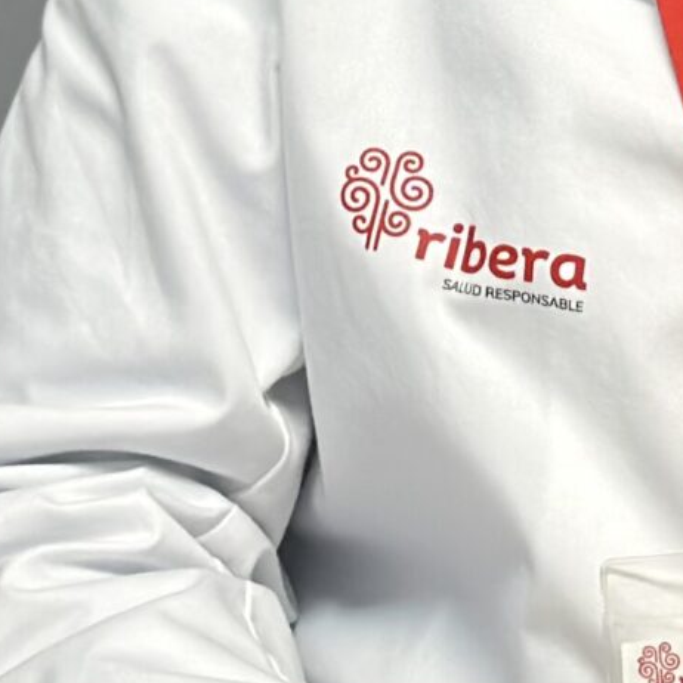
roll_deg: +0.0
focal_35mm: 235
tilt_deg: -9.3
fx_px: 5246
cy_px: -297
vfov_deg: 7.3
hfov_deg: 7.4
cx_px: 455
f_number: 1.78
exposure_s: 1/100
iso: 200
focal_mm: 6.86
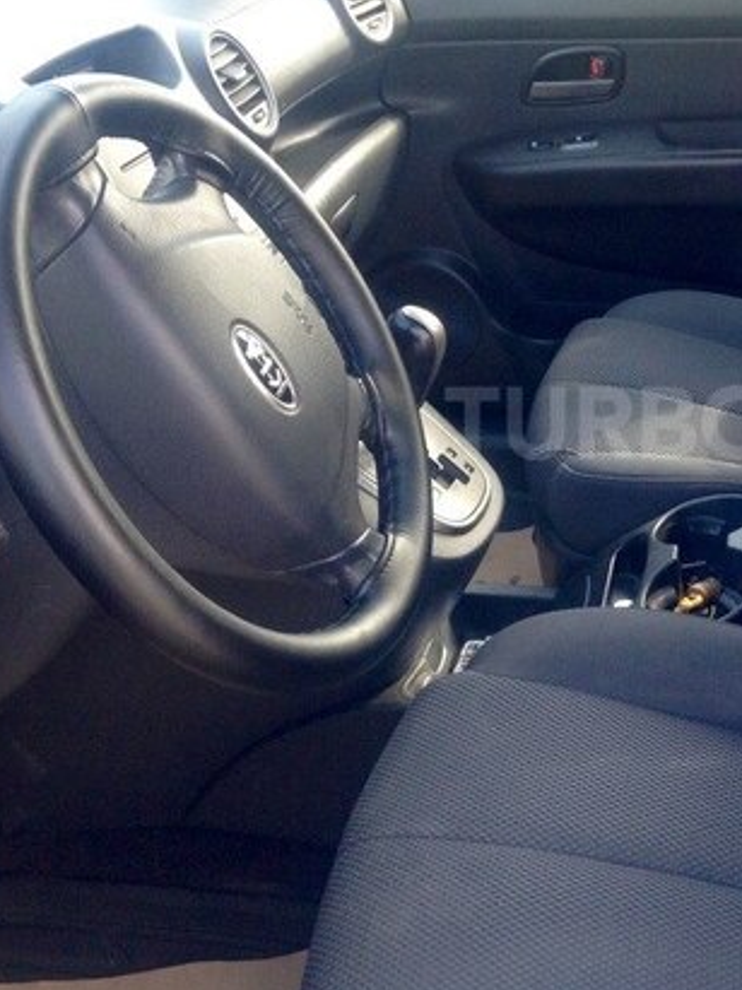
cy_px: 423
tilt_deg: -26.8
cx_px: 691
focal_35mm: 53
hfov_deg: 26.4
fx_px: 1516
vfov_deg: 36.1
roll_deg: -0.1
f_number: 2.4
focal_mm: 4.12
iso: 80
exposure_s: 1/120
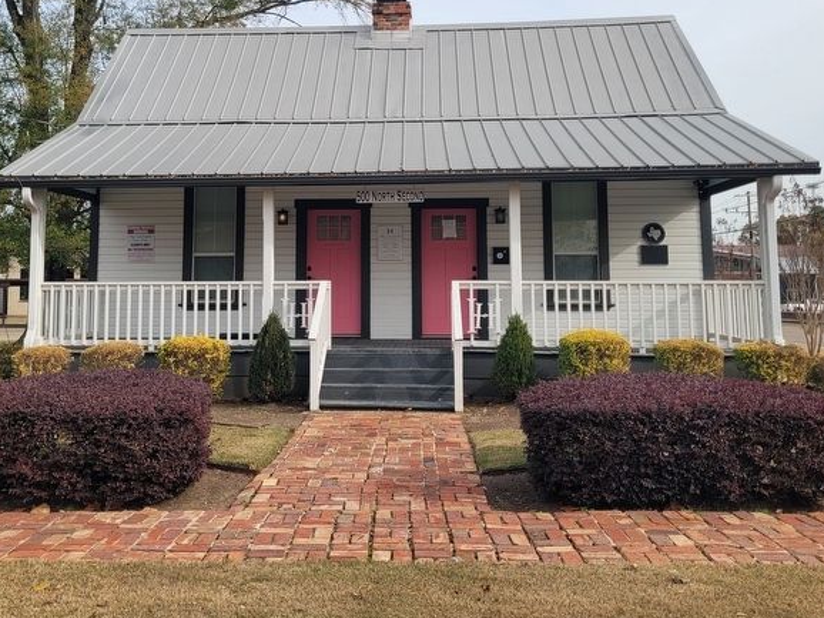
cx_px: 361
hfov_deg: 51.2
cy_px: 208
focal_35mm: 36
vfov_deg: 39.2
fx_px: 857
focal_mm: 5.4
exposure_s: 1/1501
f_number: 1.8
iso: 40
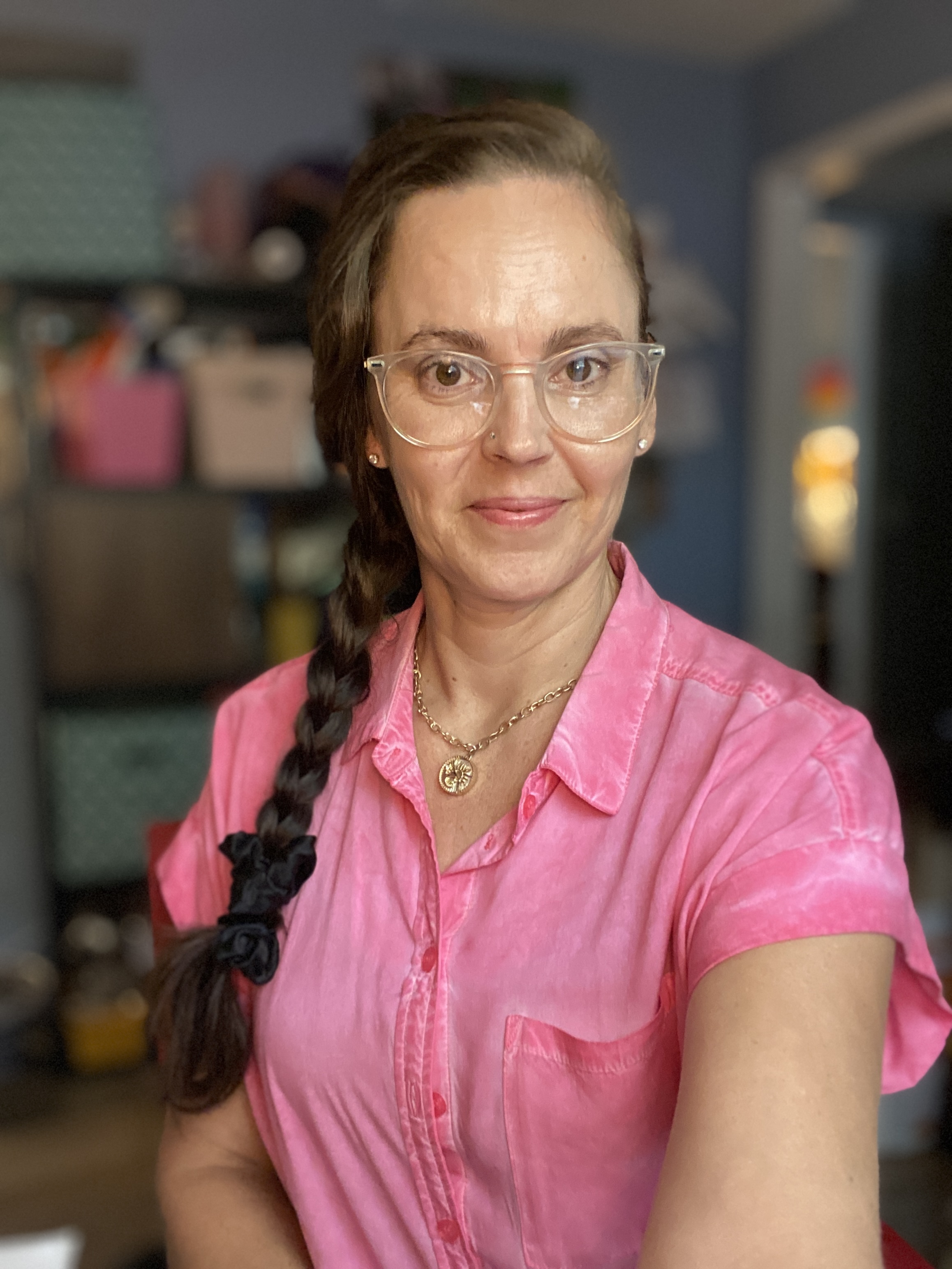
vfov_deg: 60.0
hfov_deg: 46.8
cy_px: 634
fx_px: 1100
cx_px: 476
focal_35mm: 30
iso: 400
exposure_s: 1/40
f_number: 2.2
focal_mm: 2.71
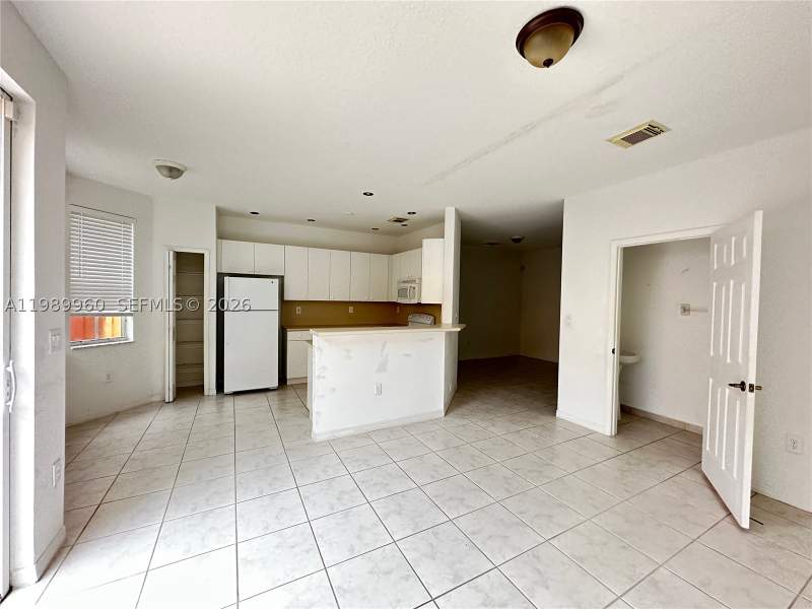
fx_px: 328
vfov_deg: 85.7
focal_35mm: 14
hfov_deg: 102.1
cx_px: 406
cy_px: 304
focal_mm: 2.22
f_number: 2.2
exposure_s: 1/88
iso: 320
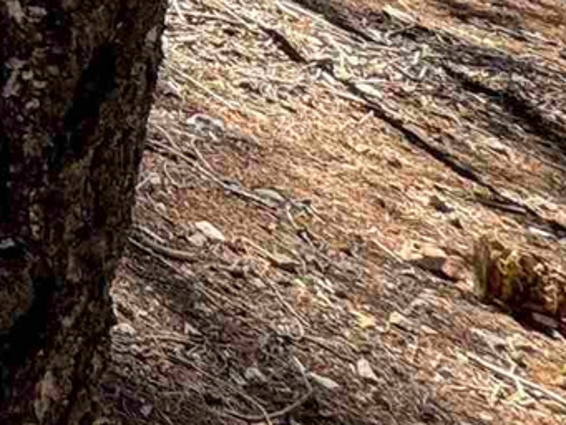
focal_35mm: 84
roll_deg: -0.9
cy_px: -697
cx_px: -910
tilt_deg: -11.0
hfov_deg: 13.5
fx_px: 1374
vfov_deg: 12.3
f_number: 2.2
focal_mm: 2.22
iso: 40
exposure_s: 1/184
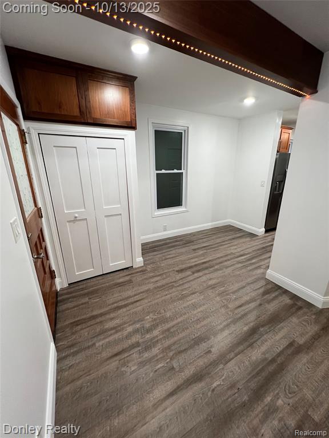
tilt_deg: -15.9
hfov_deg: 89.9
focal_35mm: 13
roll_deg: +1.9
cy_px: 219
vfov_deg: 106.2
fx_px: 165
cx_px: 164
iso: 250
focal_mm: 1.57
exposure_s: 1/120
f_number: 1.8
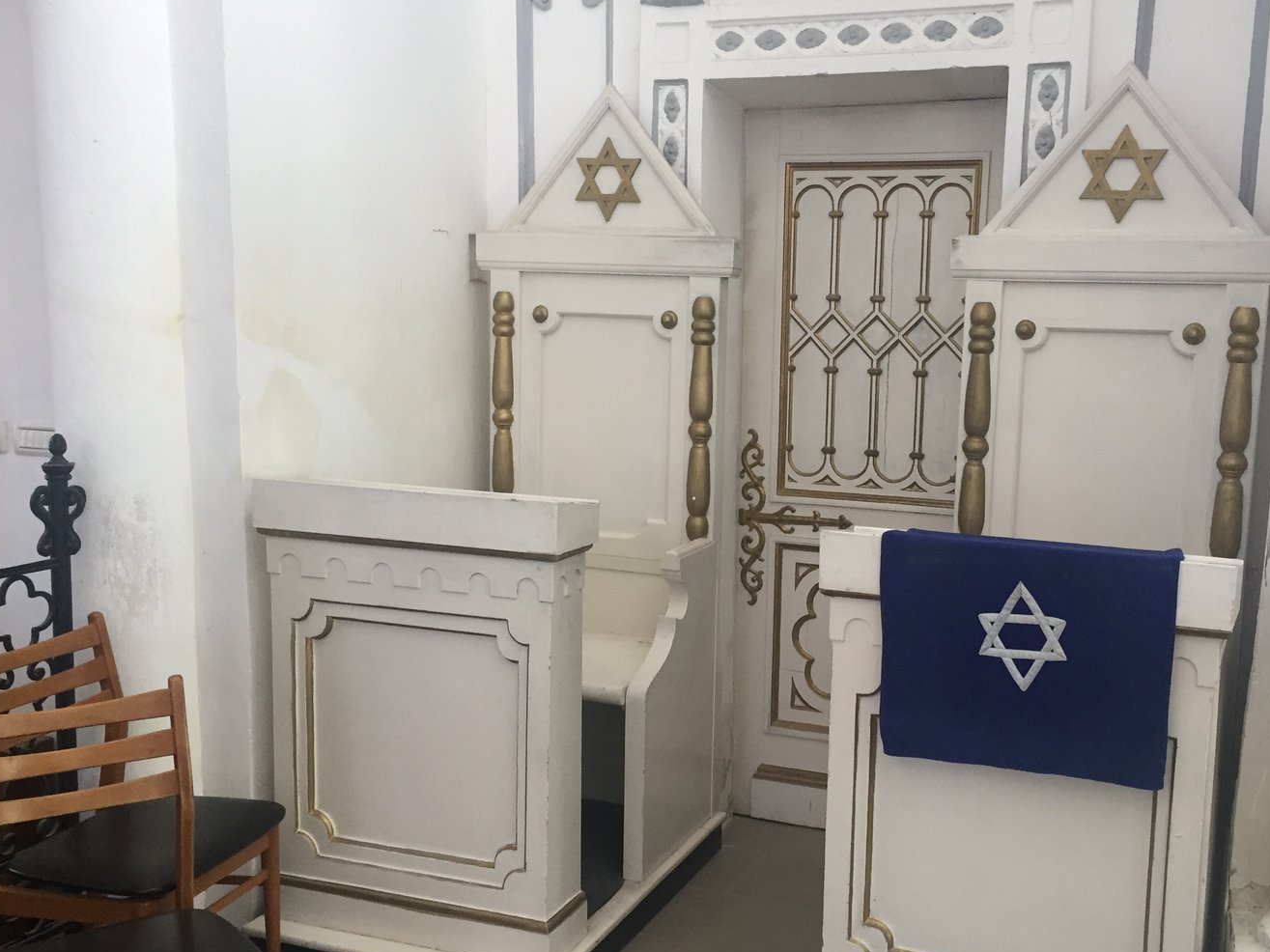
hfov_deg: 51.0
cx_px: 765
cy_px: 529
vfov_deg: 39.6
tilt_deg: -10.1
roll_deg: -1.5
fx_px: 1321
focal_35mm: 36
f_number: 2.2
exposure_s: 1/33
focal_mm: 4.15
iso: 64
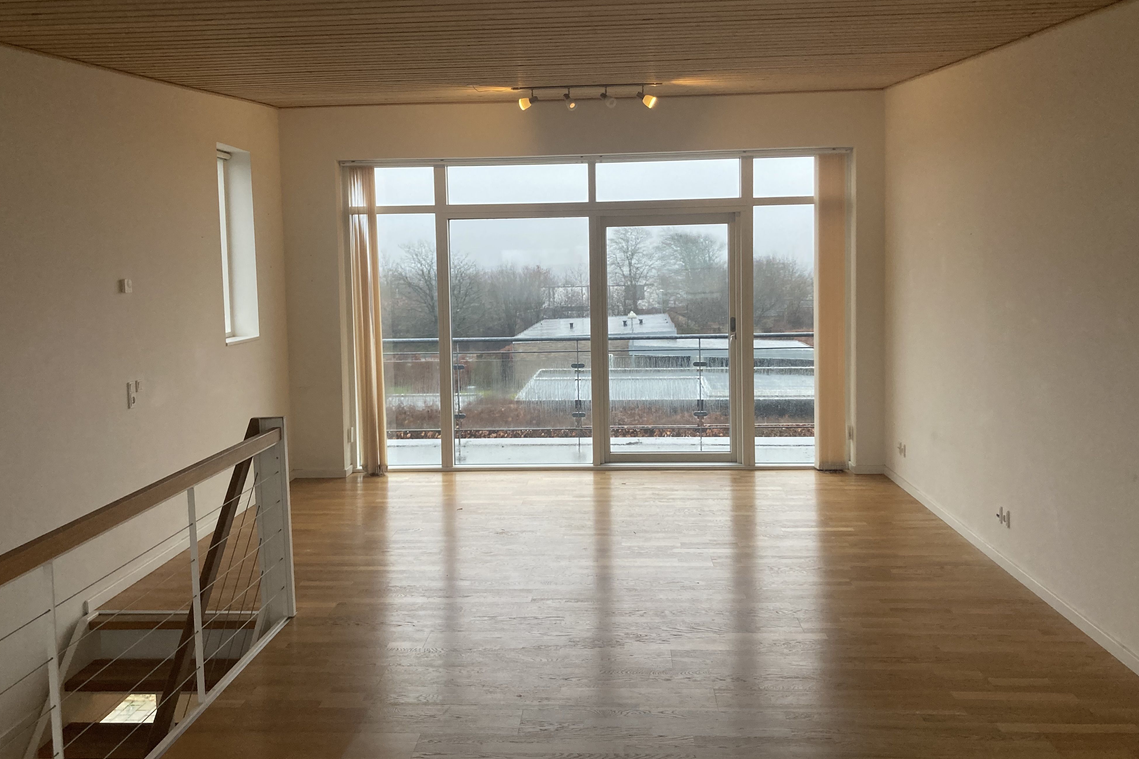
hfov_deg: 61.9
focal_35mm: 30
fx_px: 949
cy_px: 326
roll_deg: +0.6
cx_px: 564
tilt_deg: -2.9
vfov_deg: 43.5
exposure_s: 1/60
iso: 125
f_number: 1.8
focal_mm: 3.99
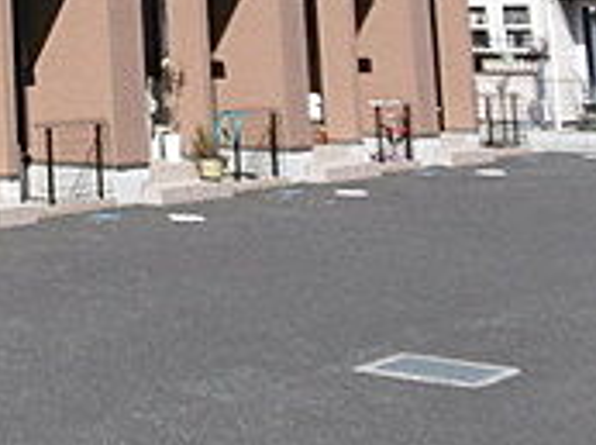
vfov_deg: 15.5
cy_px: -183
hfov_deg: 18.4
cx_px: -400
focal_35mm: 89
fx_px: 1529
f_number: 7.8
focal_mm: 4.3
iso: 100
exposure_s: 1/200
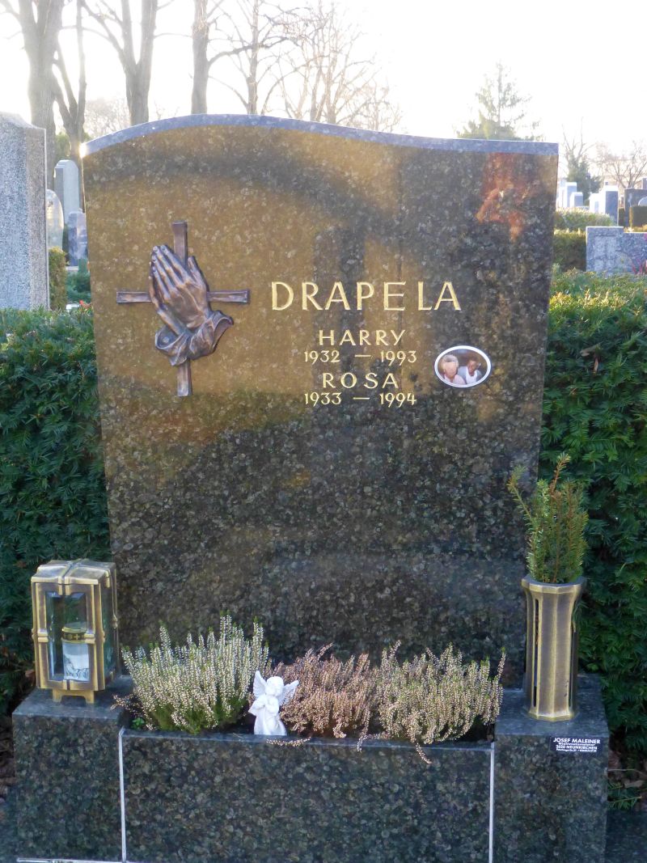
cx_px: 324
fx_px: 1446
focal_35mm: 58
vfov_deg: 33.2
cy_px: 432
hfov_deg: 25.2
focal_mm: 10.3
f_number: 4.7
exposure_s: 1/200
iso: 800
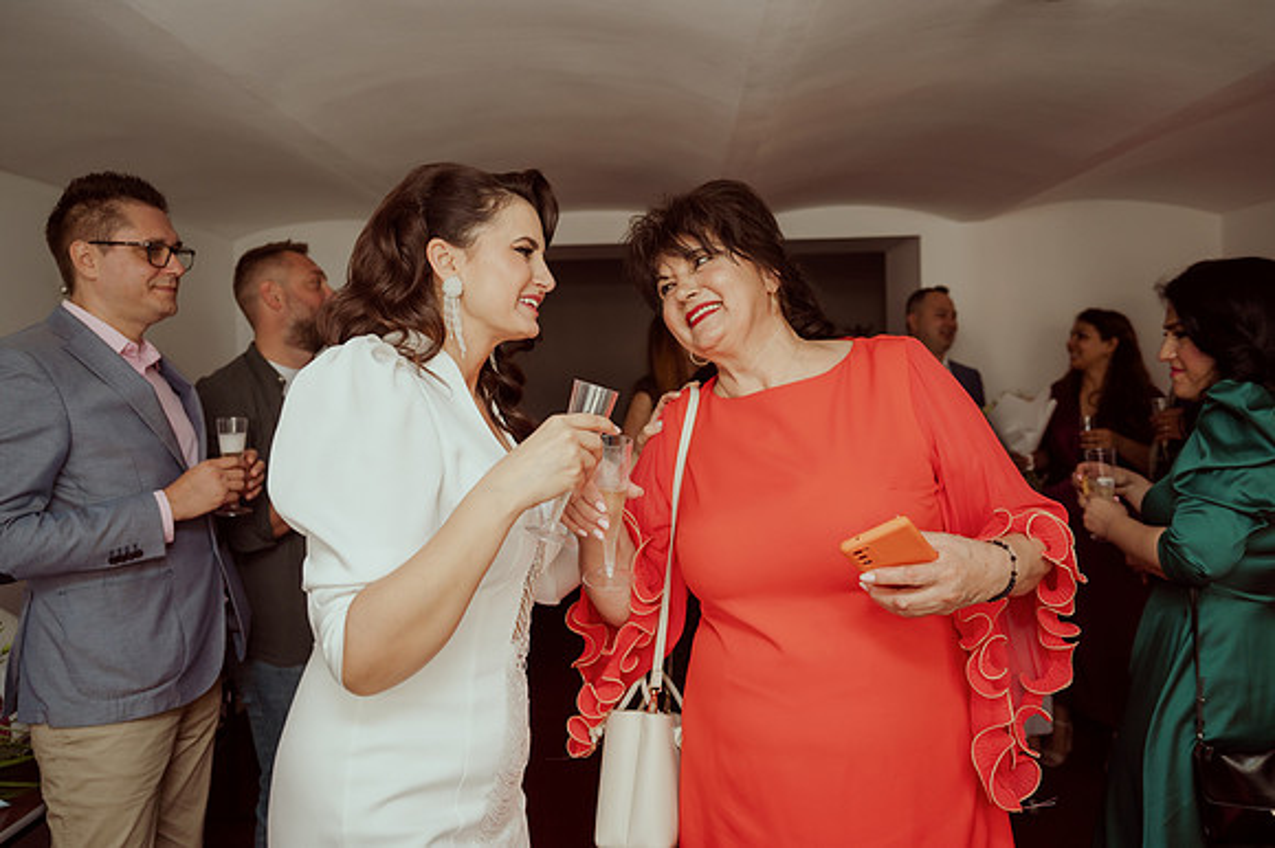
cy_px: 405
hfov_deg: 71.4
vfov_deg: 51.1
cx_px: 648
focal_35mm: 25
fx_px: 887
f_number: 2.8
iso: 800
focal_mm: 24
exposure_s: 1/100
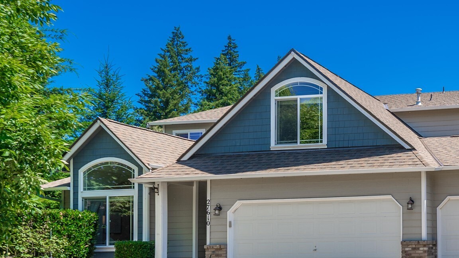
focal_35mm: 37
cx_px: 274
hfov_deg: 53.7
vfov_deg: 31.3
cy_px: 200
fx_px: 450
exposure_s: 1/160
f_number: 7.1
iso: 80
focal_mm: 24
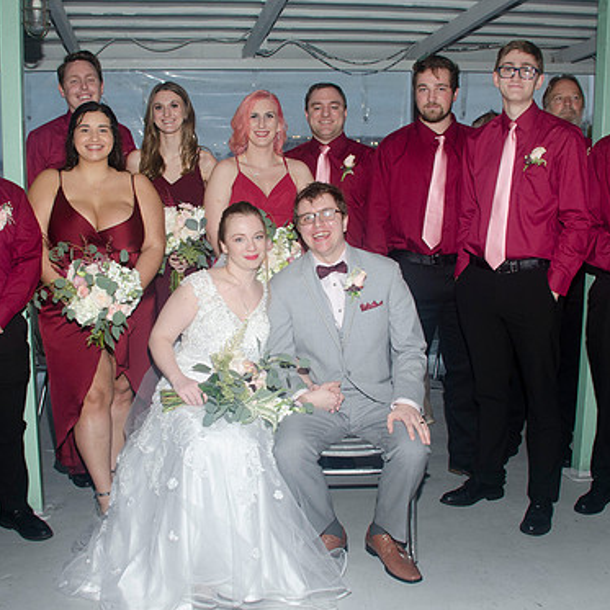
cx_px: 292
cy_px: 291
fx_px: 758
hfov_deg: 43.8
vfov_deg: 43.8
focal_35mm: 38
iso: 400
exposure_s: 1/60
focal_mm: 18
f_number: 5.6
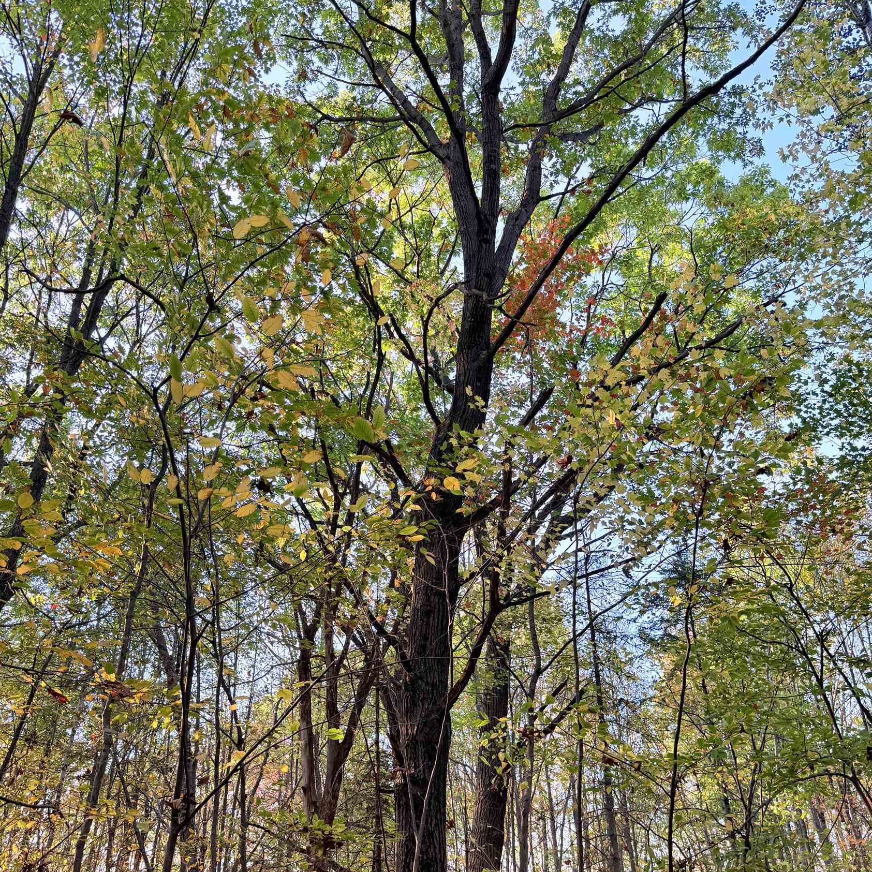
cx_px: 437
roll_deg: +1.1
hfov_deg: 55.6
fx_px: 826
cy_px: 527
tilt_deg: +31.3
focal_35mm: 29
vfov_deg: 55.2
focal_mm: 6.76
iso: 100
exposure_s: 1/251
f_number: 1.78
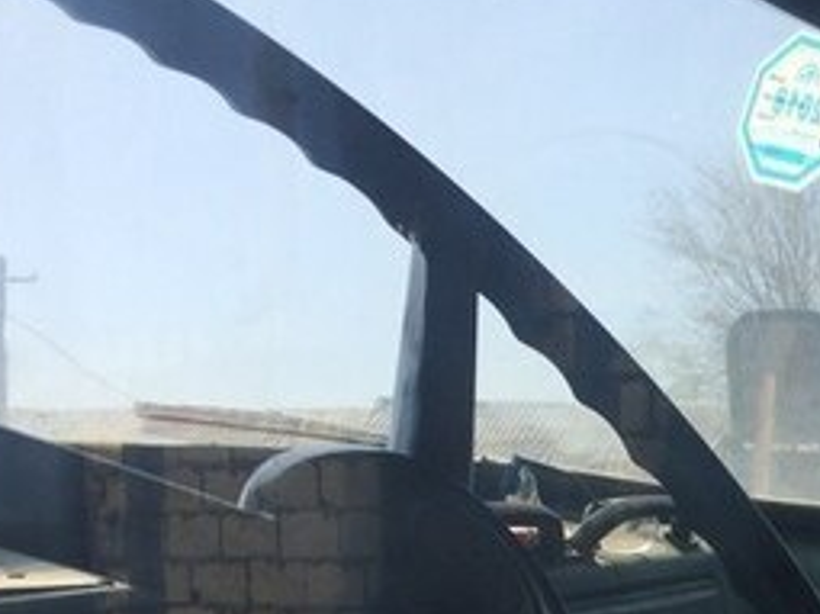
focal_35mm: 75
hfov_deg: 24.6
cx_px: 859
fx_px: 1776
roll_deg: -1.1
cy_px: 776
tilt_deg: -5.7
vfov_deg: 18.4
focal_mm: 4.15
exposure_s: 1/1642
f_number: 2.2
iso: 32
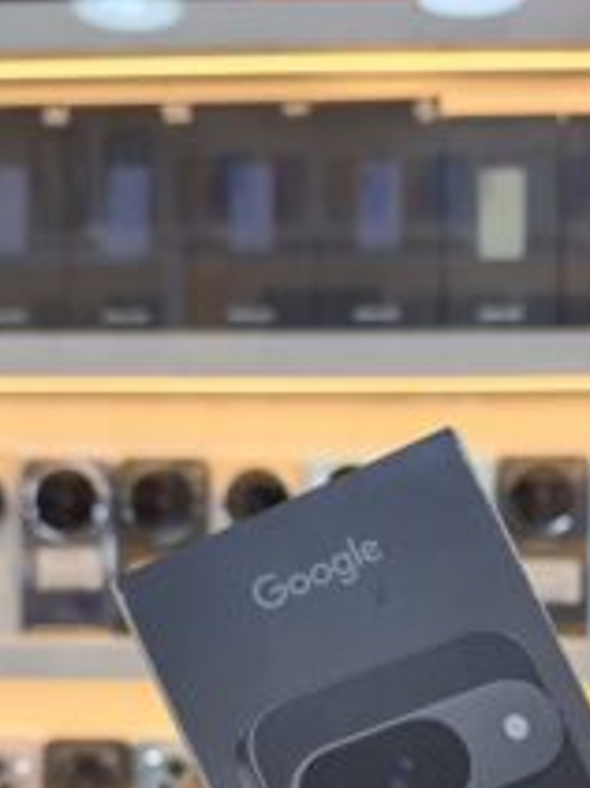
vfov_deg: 31.4
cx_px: 390
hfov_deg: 25.5
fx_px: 1297
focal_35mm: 57
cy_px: 781
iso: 100
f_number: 1.78
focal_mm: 6.76
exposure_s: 1/327
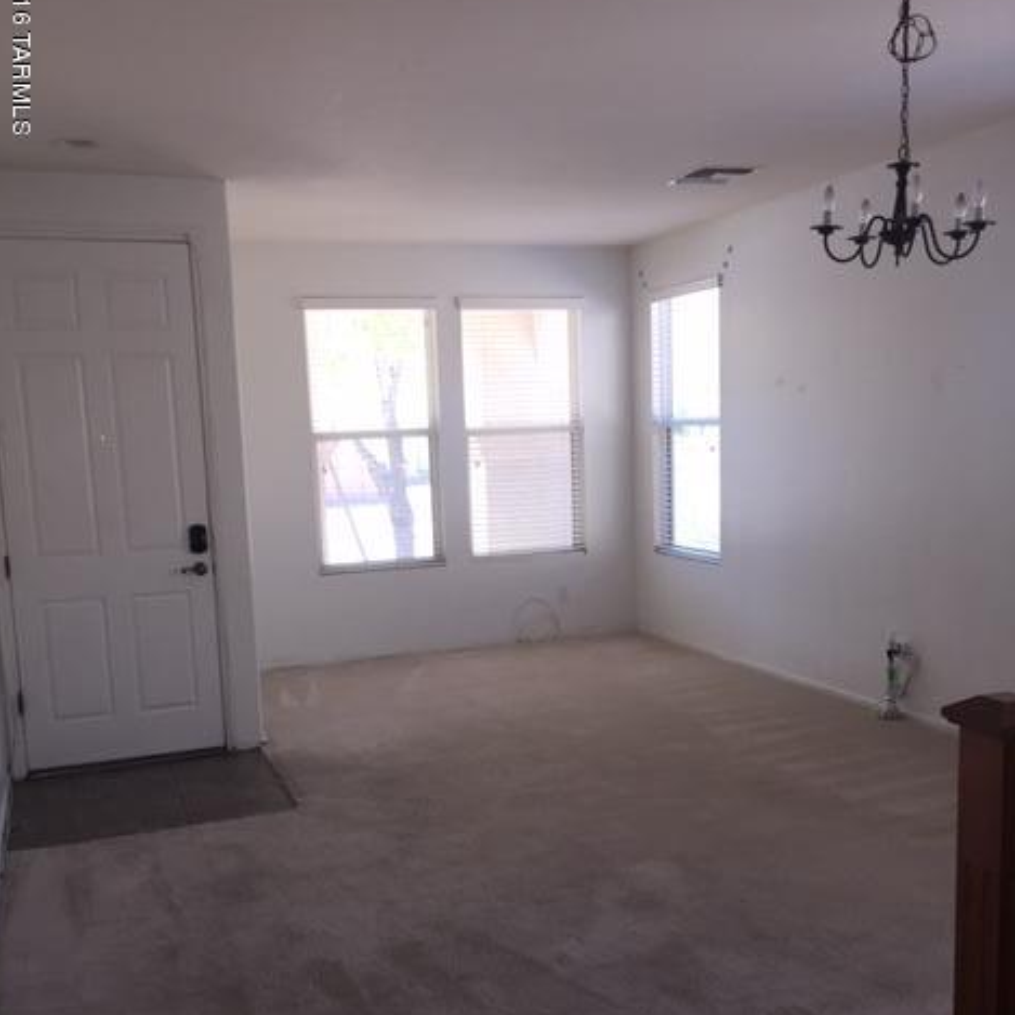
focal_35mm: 35
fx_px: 1161
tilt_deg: -8.2
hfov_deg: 47.2
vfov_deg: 46.9
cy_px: 625
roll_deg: +2.4
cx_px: 498
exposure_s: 1/120
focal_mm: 4.15
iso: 64
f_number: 2.2
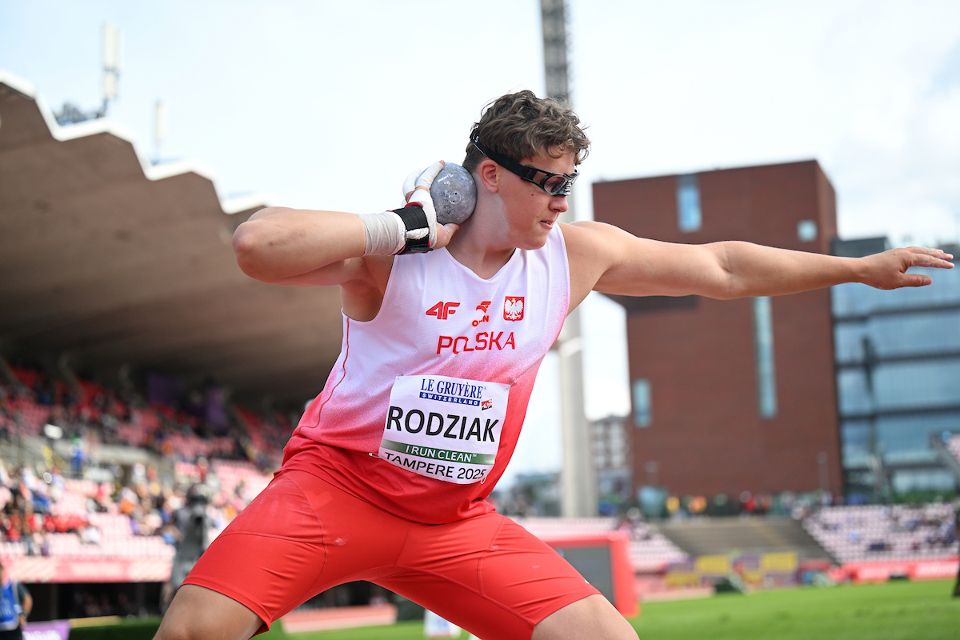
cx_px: 480
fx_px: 1867
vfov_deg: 19.5
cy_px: 320
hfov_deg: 28.8
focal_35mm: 70
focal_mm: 70
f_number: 2.8
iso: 400
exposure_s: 1/3200
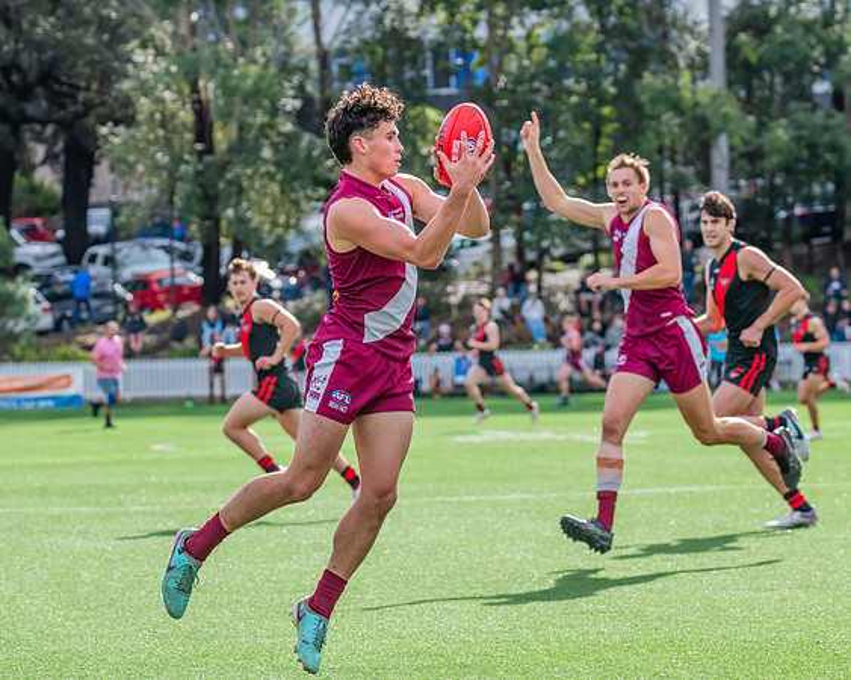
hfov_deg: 9.9
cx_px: 375
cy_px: 340
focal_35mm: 194
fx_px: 4889
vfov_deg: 8.0
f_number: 8
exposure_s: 1/1250
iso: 800
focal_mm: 170
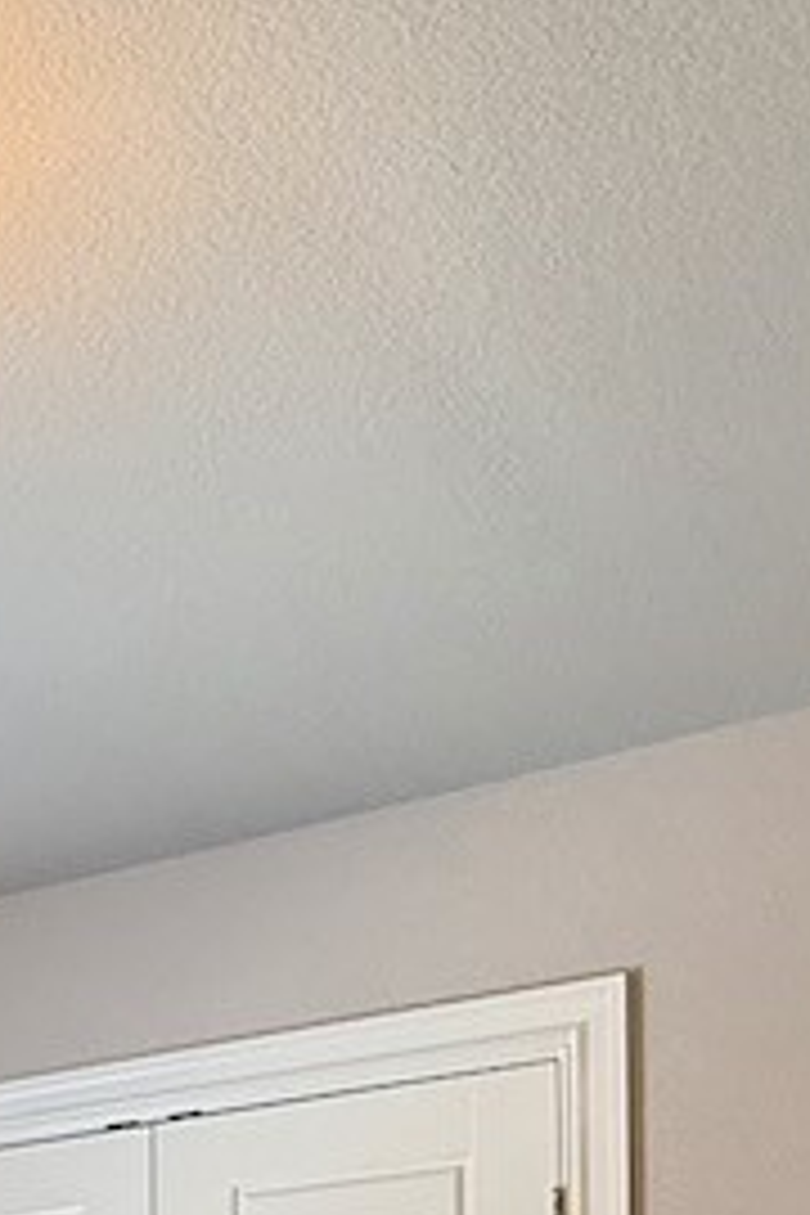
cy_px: 1575
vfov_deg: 25.3
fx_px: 2329
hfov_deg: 18.5
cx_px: -212
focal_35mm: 69
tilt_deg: +2.5
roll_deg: -0.4
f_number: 2.2
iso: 500
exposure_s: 1/60
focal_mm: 2.22
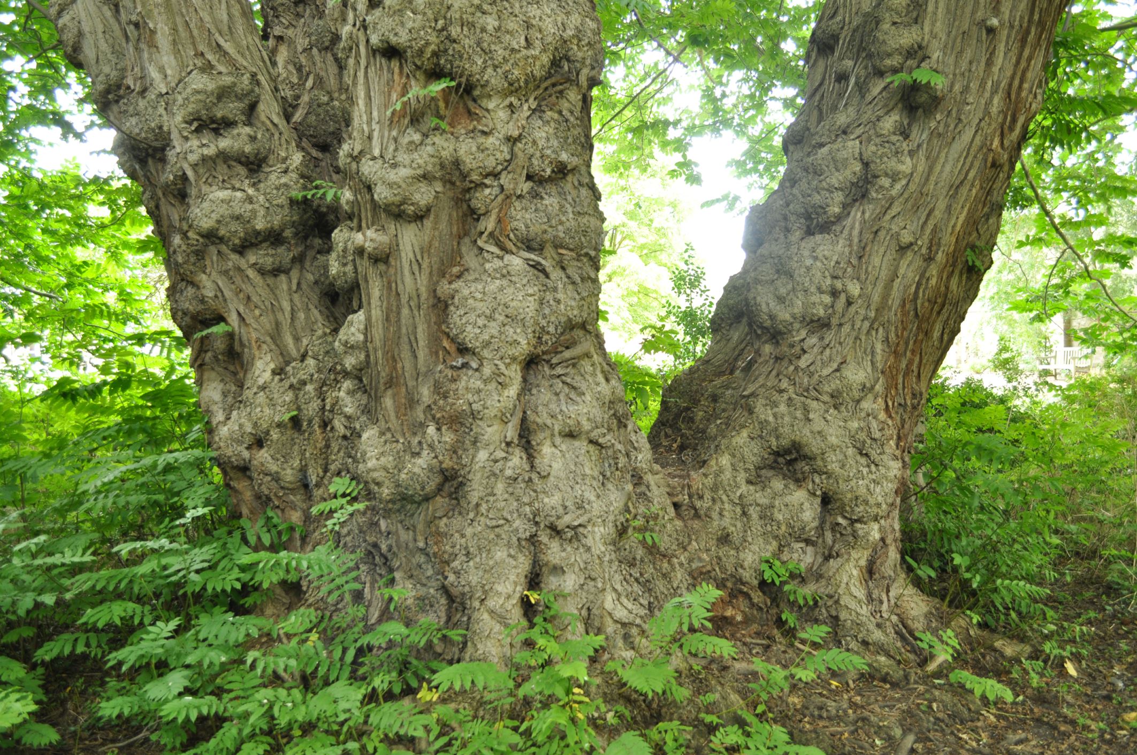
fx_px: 1136
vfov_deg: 36.8
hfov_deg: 53.2
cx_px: 568
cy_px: 378
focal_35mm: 36
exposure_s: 1/15
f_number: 5.6
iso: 360
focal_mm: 24
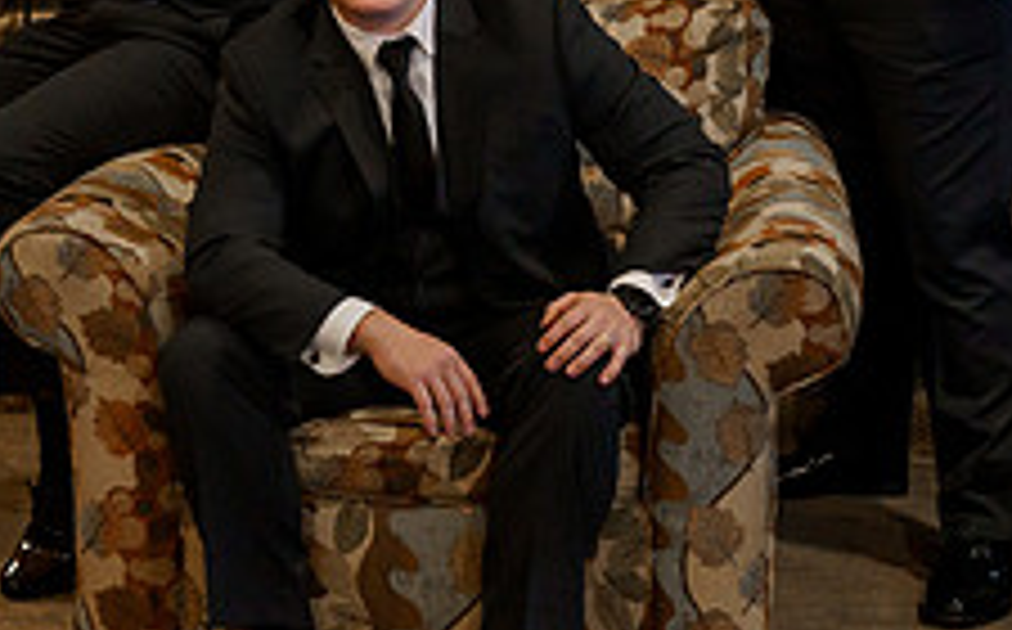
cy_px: -50
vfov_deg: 12.9
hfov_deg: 21.0
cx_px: 363
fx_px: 2727
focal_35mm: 99
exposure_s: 1/250
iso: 3200
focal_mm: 35
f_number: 4
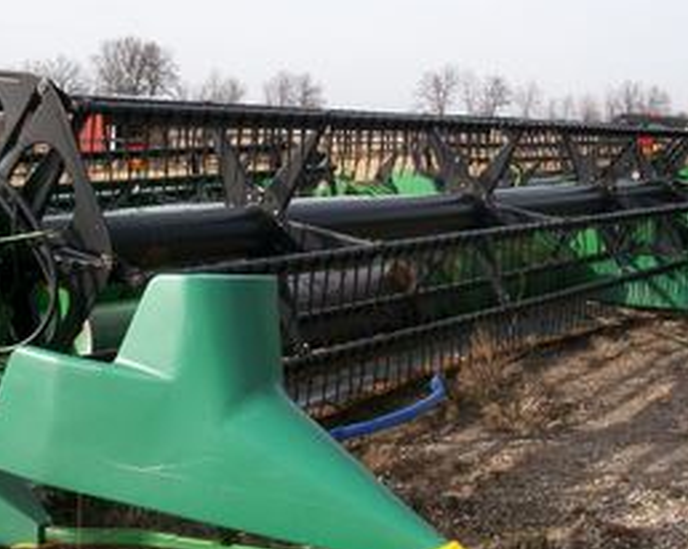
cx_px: 288
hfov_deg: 26.4
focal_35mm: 72
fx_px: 1465
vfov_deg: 21.2
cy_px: 219
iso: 80
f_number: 5.6
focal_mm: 6.3
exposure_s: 1/250
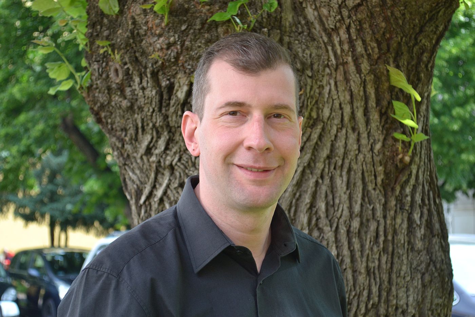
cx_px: 238
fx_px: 1088
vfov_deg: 16.5
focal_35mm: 82
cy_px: 158
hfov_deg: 24.6
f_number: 5.6
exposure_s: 1/125
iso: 360
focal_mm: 55
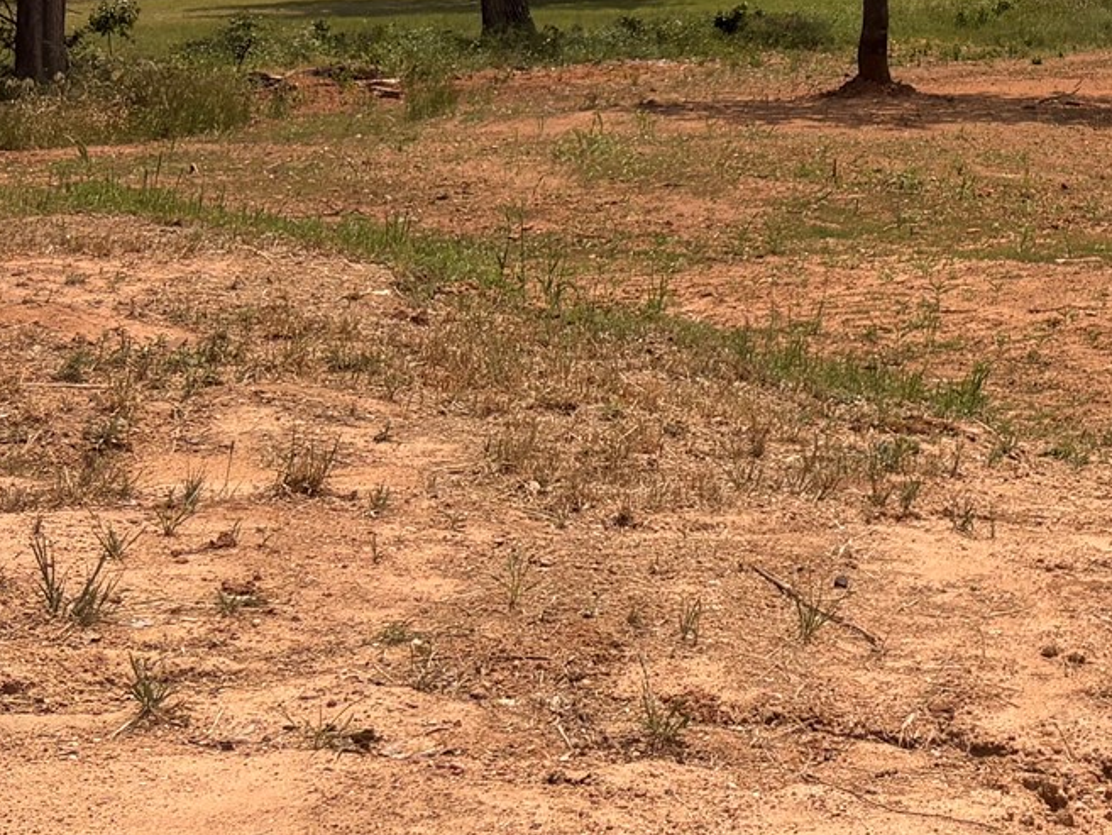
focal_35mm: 81
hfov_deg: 21.2
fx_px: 2603
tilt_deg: +1.0
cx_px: 1550
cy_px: -261
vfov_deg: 17.1
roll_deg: +1.2
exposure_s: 1/7813
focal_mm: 5.96
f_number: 1.6
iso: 50
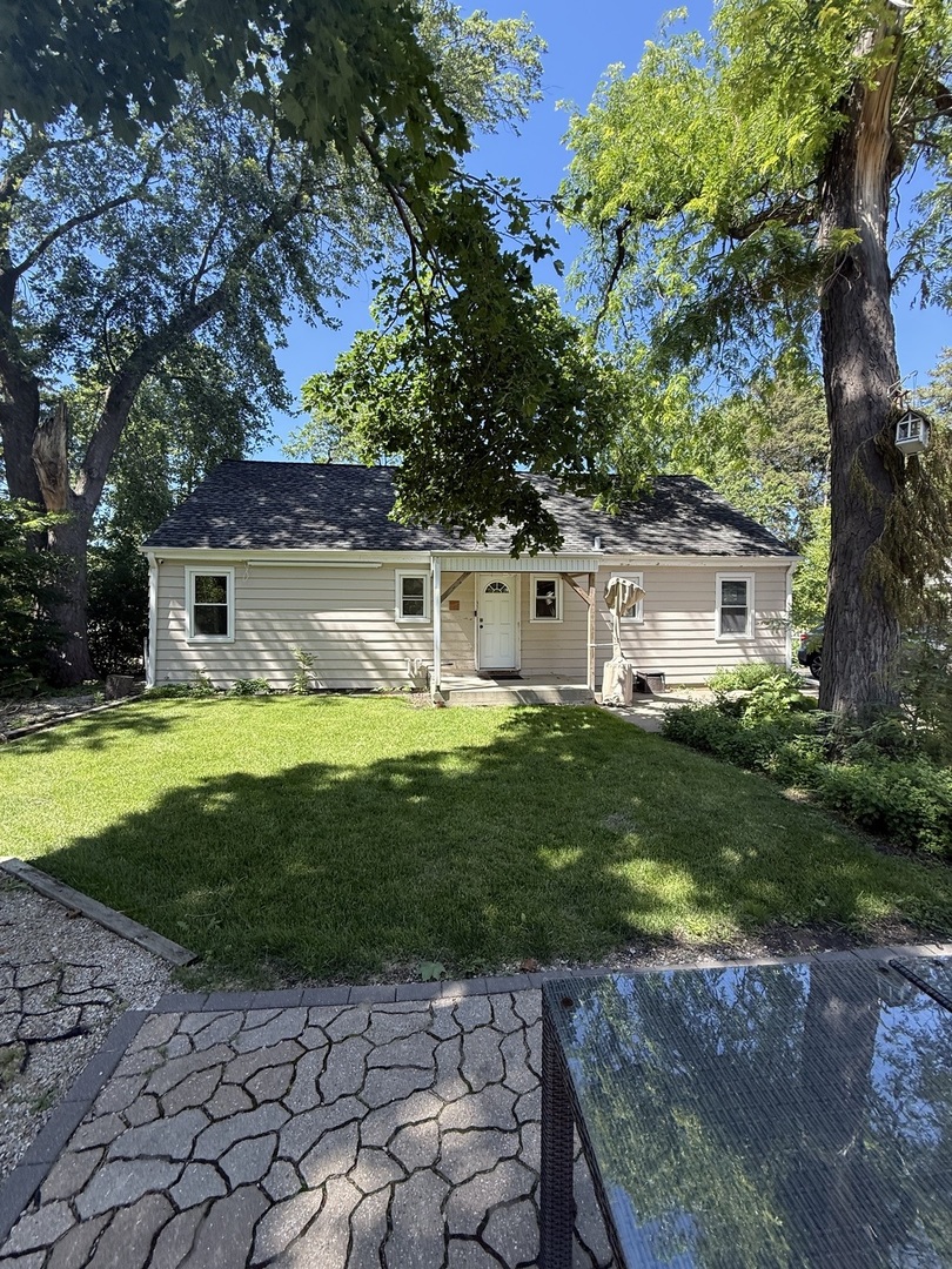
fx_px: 513
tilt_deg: +1.1
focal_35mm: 14
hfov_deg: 85.7
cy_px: 634
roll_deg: +0.8
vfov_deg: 102.1
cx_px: 476
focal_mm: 2.22
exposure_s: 1/398
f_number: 2.2
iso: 50
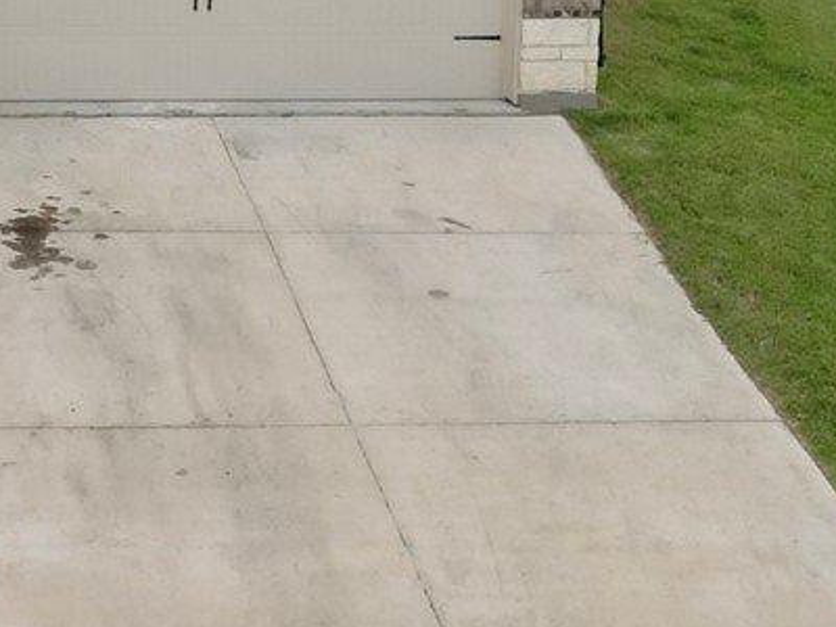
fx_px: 2971
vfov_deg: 11.5
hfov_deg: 15.1
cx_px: -318
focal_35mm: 123
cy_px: -336
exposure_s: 1/240
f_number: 1.7
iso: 100
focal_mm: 6.72
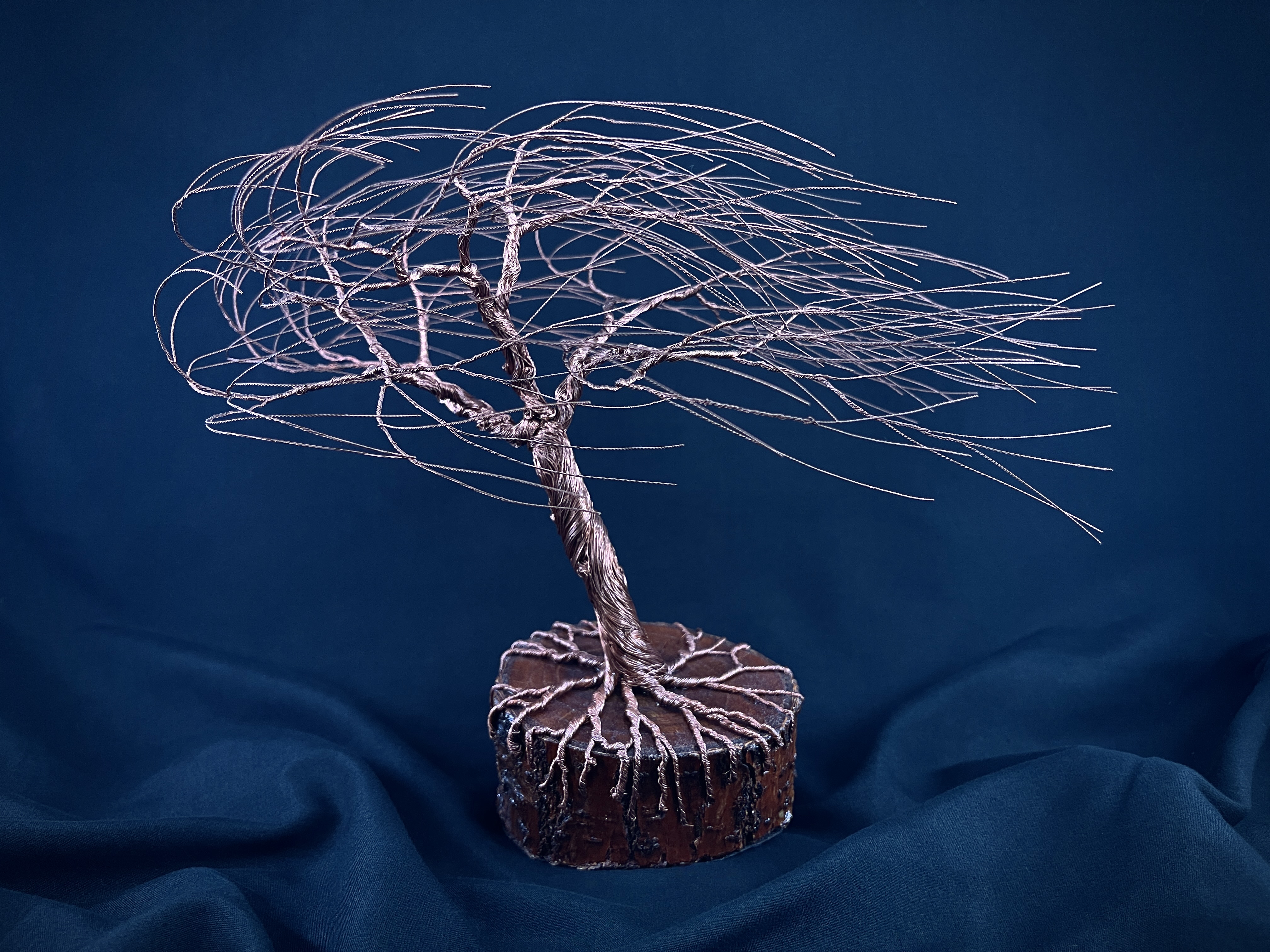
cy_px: 476
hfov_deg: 69.4
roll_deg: -0.9
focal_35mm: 25
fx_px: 917
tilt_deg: -2.5
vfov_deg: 54.9
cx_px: 635
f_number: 1.6
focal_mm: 5.1
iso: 320
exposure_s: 1/60
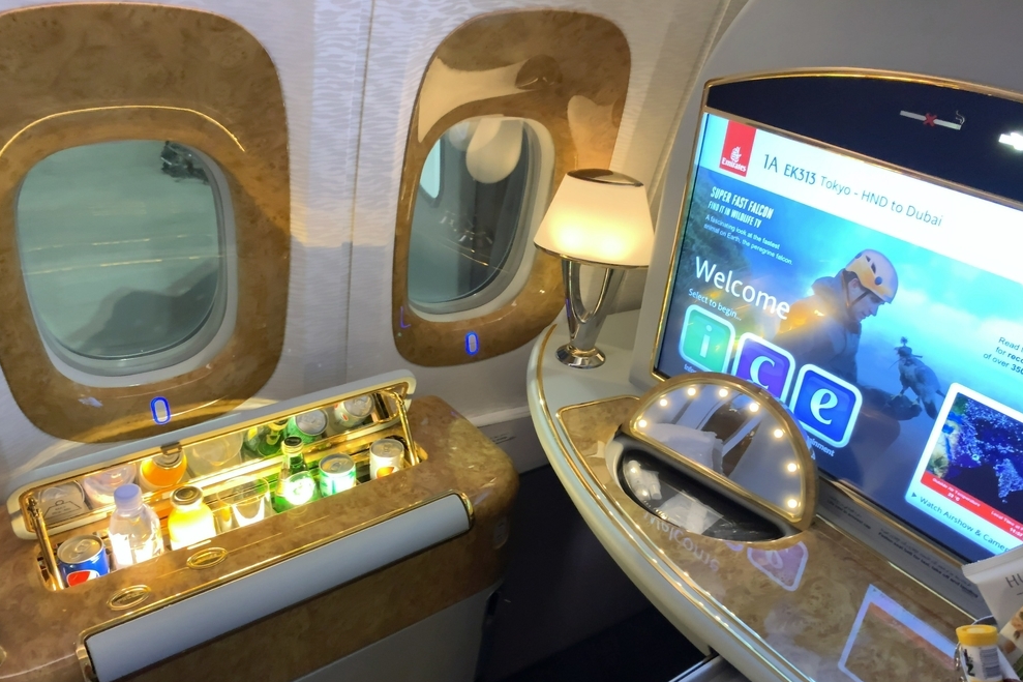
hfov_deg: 65.5
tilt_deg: -30.2
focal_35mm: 28
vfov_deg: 46.2
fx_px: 795
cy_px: 395
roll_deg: -4.0
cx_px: 513
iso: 2000
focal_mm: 4.25
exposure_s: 1/30
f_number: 1.8
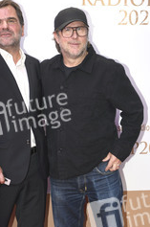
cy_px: 164
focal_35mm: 93
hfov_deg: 14.6
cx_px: 50
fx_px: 584
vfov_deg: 21.8
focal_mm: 55
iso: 800
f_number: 3.5
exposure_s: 1/200
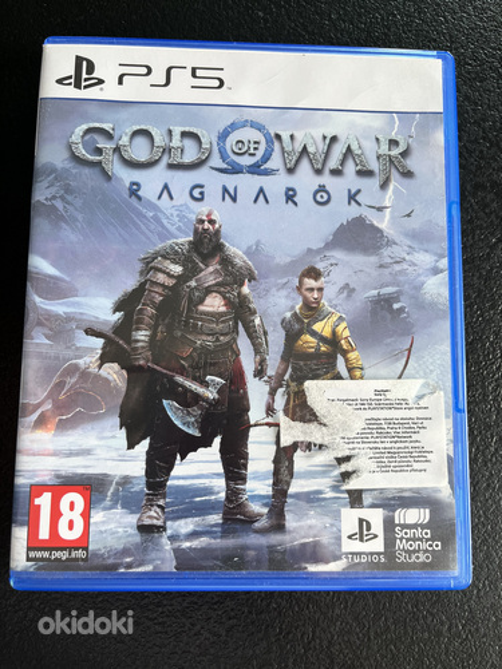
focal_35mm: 26
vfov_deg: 67.3
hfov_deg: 53.1
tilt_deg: -82.4
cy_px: 334
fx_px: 503
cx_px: 251
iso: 100
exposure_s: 1/121
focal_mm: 5.1
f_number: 1.6
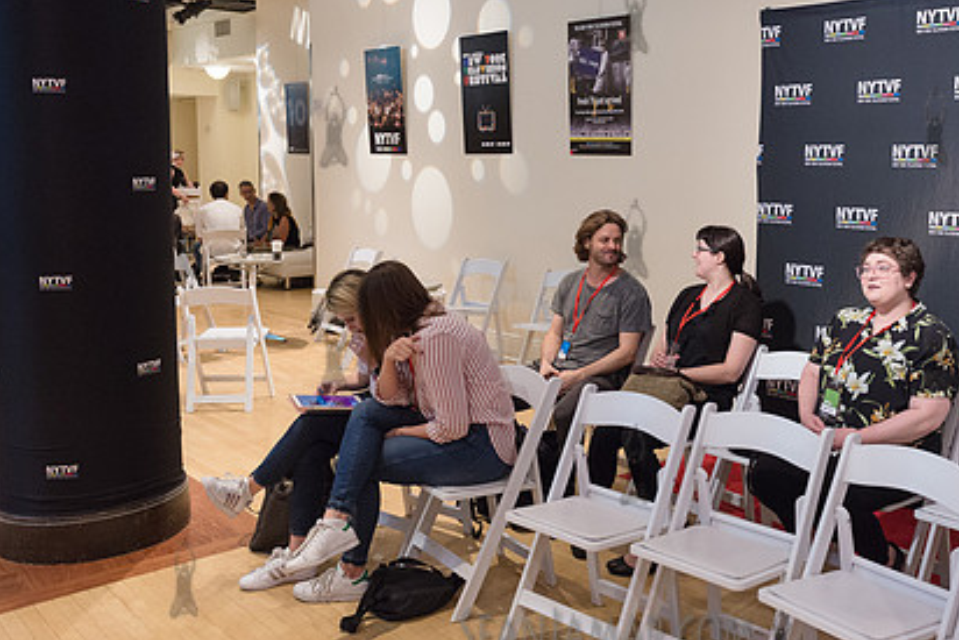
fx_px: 1013
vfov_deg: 34.9
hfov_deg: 49.9
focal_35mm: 38
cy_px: 239
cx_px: 633
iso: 2500
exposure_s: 1/200
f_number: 4
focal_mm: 27
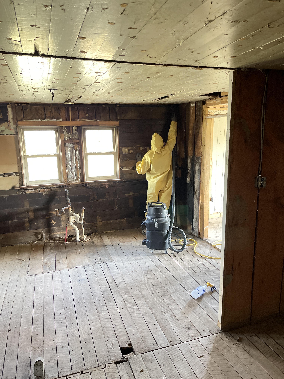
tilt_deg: -10.4
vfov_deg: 69.4
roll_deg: +0.8
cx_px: 142
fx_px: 273
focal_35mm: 25
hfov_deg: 54.9
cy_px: 190
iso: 640
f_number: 1.6
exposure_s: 1/32
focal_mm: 5.1
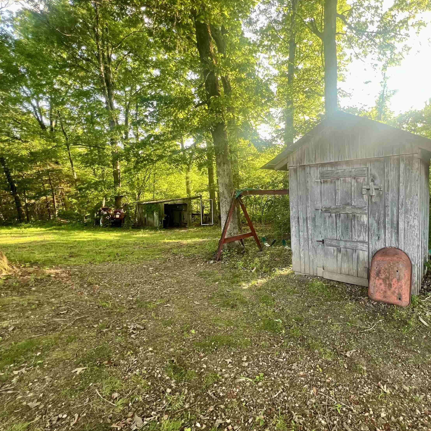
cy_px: 208
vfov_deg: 87.4
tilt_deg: -3.9
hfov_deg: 85.2
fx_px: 225
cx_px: 277
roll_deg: +2.7
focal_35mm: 16
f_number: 1.8
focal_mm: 1.57
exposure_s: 1/99
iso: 100
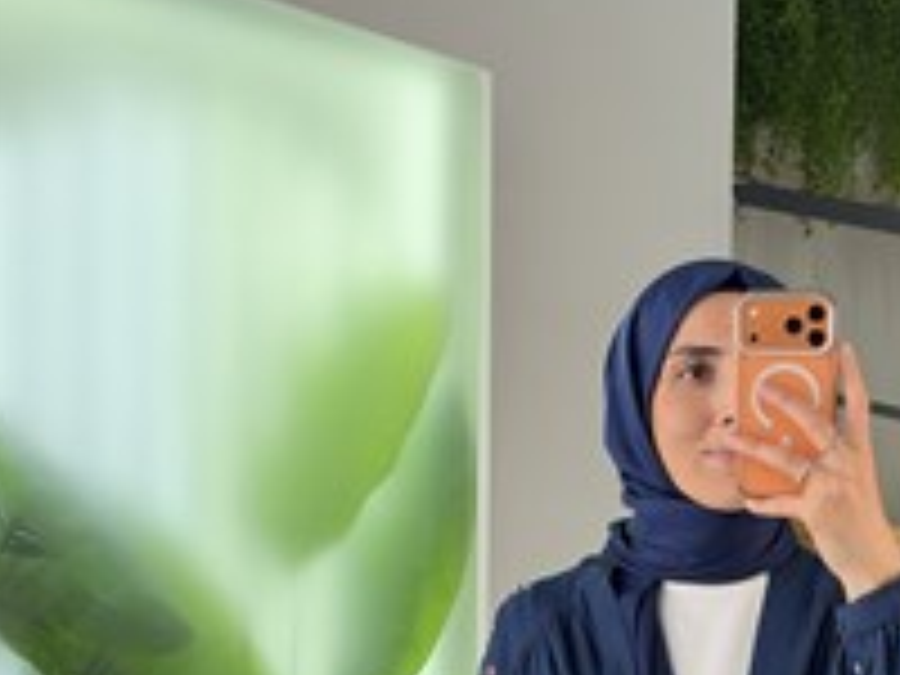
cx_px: 670
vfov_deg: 14.6
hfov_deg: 19.7
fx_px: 2574
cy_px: 727
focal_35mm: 99
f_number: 1.78
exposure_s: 1/187
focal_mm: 6.76
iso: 100
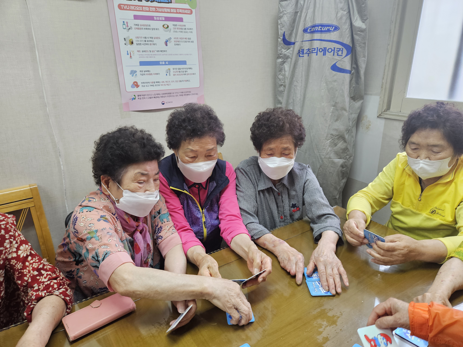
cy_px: 174
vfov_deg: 58.9
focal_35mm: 23
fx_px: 308
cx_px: 232
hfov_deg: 73.9
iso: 250
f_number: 1.8
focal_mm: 5.4
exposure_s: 1/120
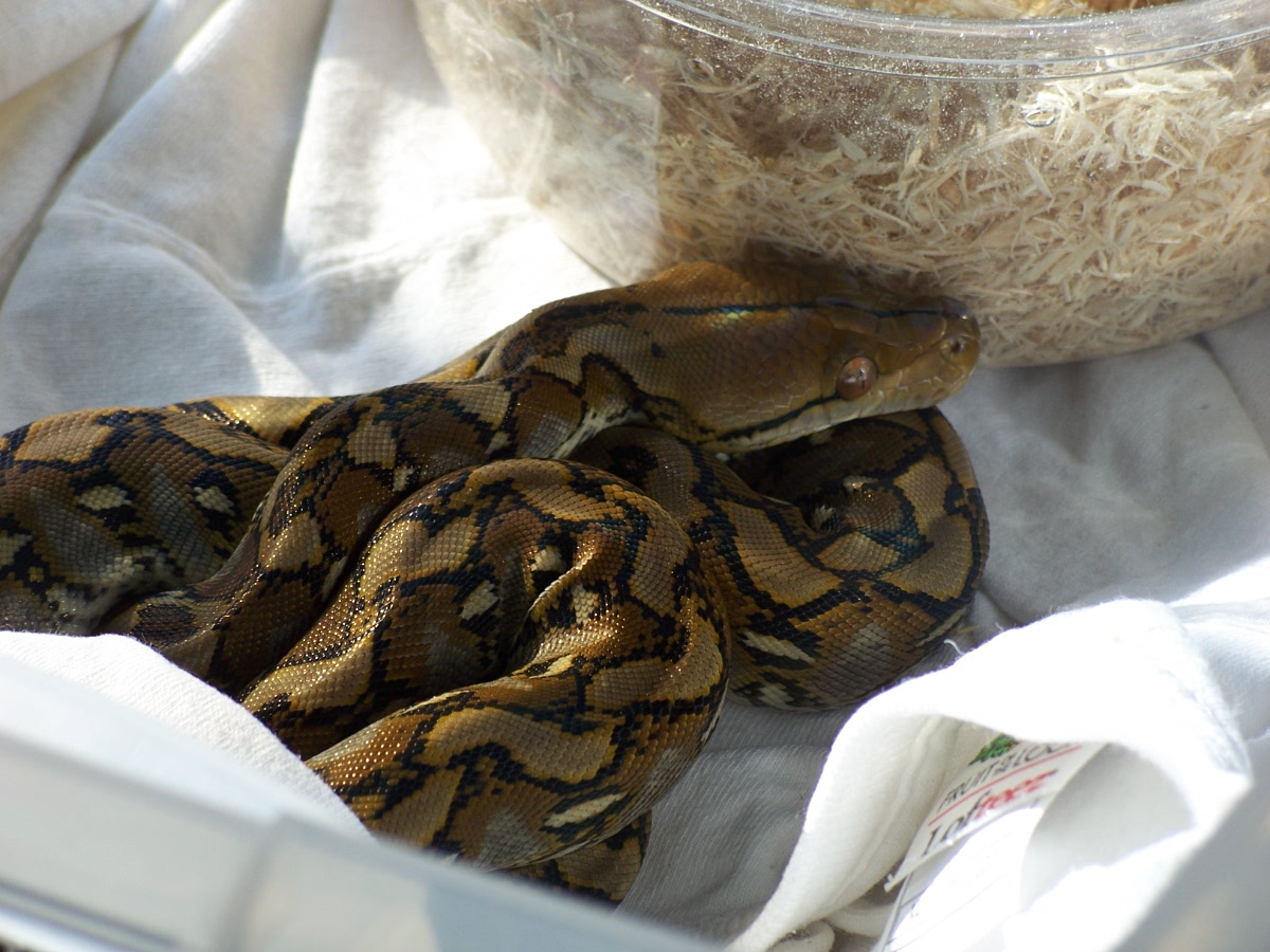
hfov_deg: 10.7
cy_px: 476
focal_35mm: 185
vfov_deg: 8.0
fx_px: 6787
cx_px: 635
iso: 64
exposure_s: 1/250
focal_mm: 38.8
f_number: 4.4
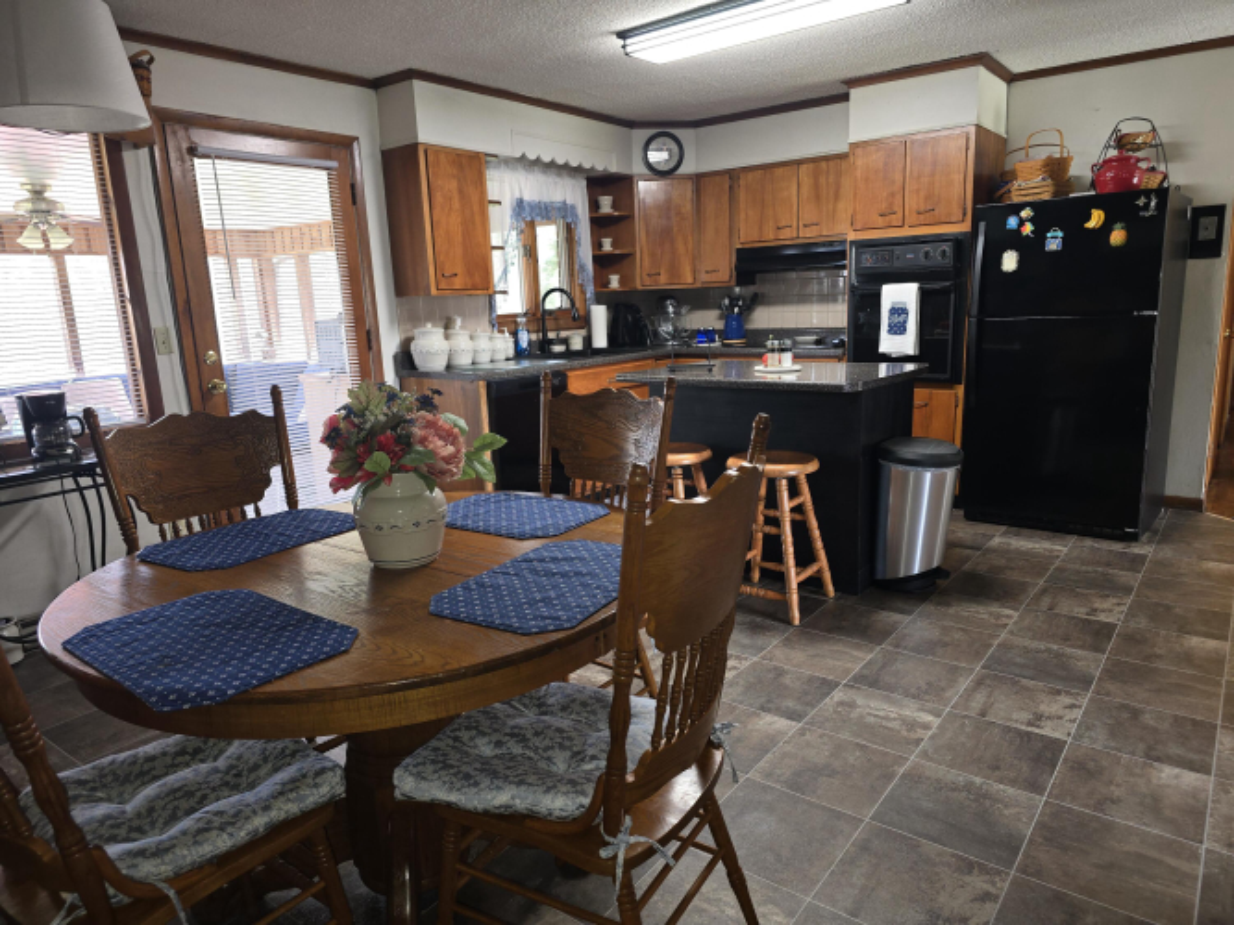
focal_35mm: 23
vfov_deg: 58.9
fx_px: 820
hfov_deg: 73.9
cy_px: 462
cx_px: 617
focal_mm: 6.3
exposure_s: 1/30
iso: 100
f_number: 1.7
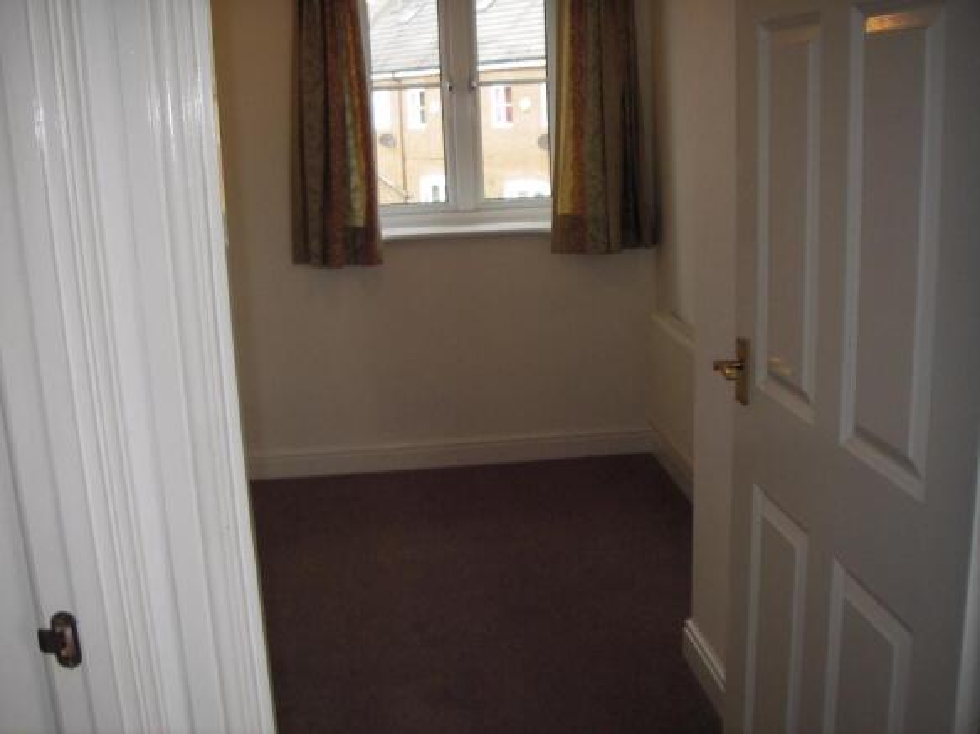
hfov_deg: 49.0
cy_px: 367
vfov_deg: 37.7
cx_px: 490
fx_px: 1076
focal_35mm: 38
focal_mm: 6.3
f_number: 3.3
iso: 100
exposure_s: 1/30
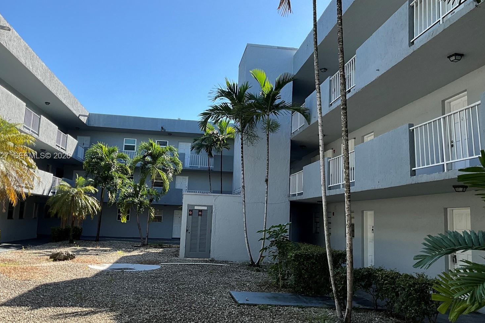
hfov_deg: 57.2
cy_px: 156
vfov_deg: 40.0
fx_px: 445
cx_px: 233
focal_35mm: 33
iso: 25
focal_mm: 3
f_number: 1.8
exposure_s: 1/1076
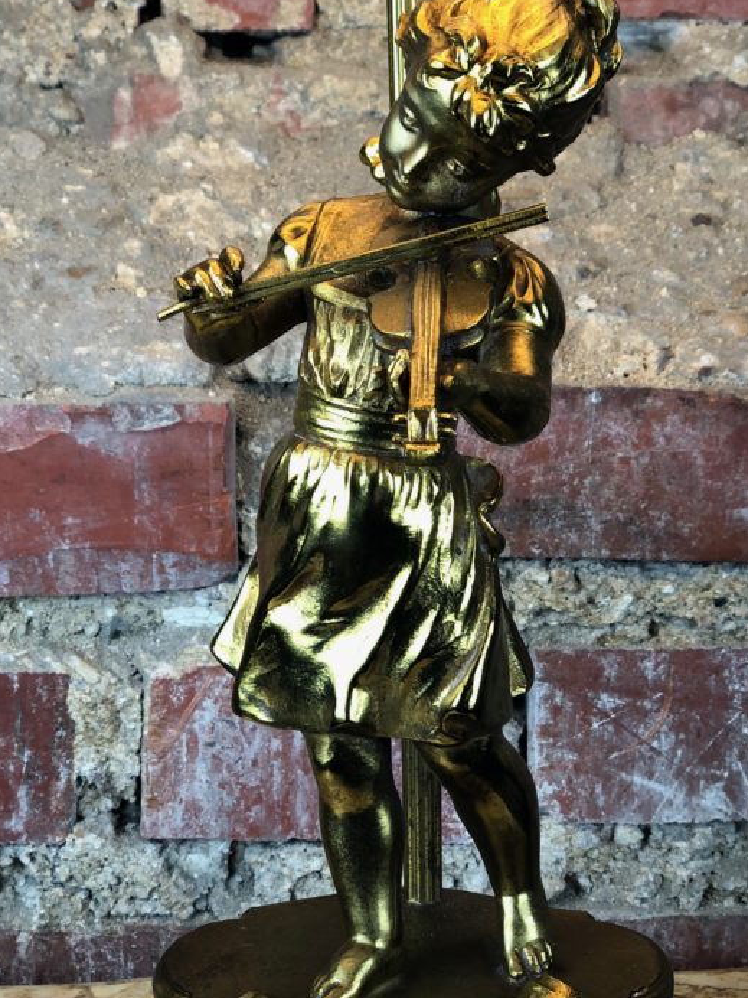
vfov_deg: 25.3
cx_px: 409
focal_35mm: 77
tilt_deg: -16.8
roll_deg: -0.6
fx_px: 2218
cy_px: 583
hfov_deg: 19.1
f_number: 2.4
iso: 25
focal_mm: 6
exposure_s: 1/50
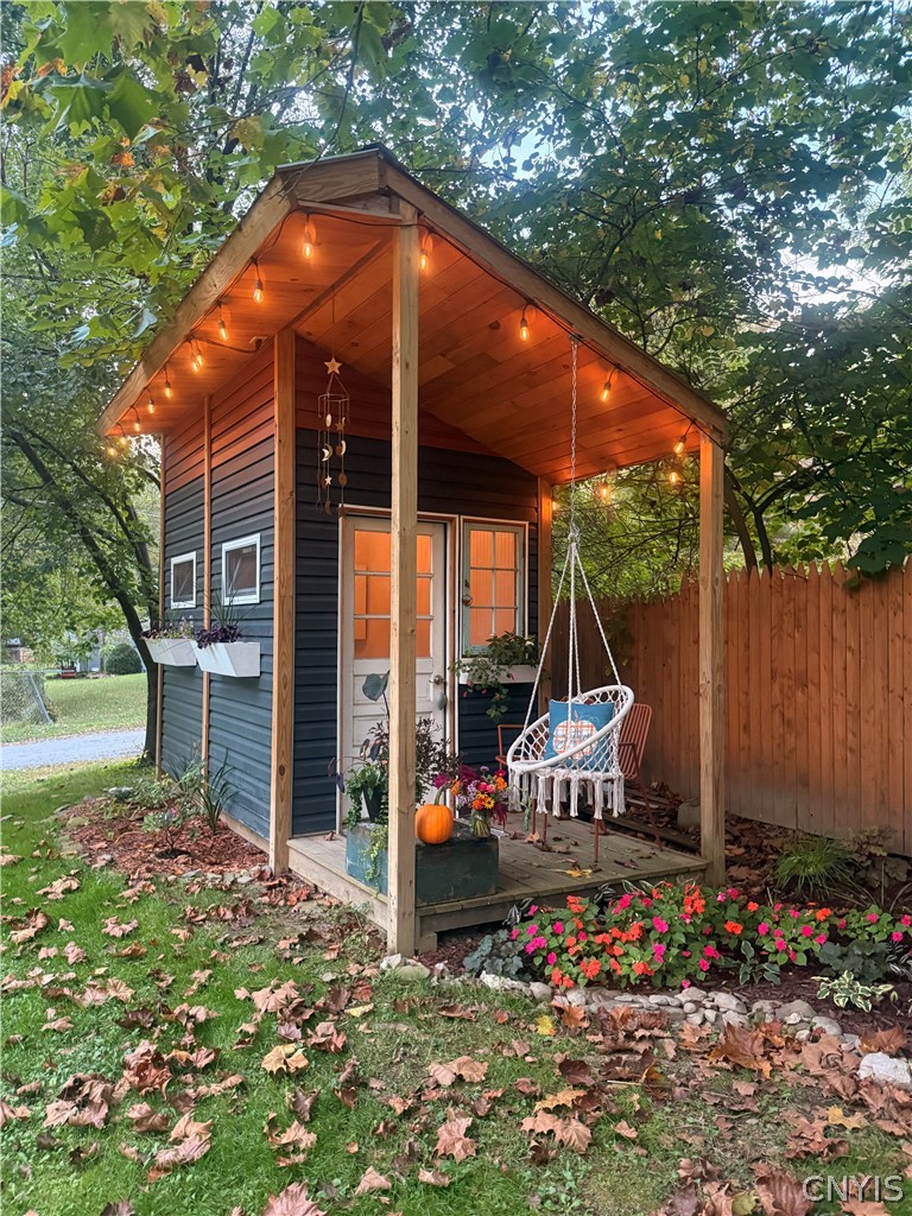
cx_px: 456
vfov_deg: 71.6
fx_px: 843
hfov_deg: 56.8
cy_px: 608
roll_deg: -0.9
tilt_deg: +1.5
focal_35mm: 24
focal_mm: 6.76
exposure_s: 1/60
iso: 640
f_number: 1.78
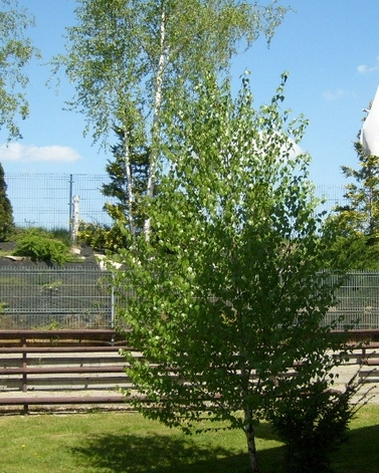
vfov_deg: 32.5
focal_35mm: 58
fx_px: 813
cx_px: 246
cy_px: 237
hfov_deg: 26.1
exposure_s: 1/250
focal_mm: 5.8
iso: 80
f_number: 7.1
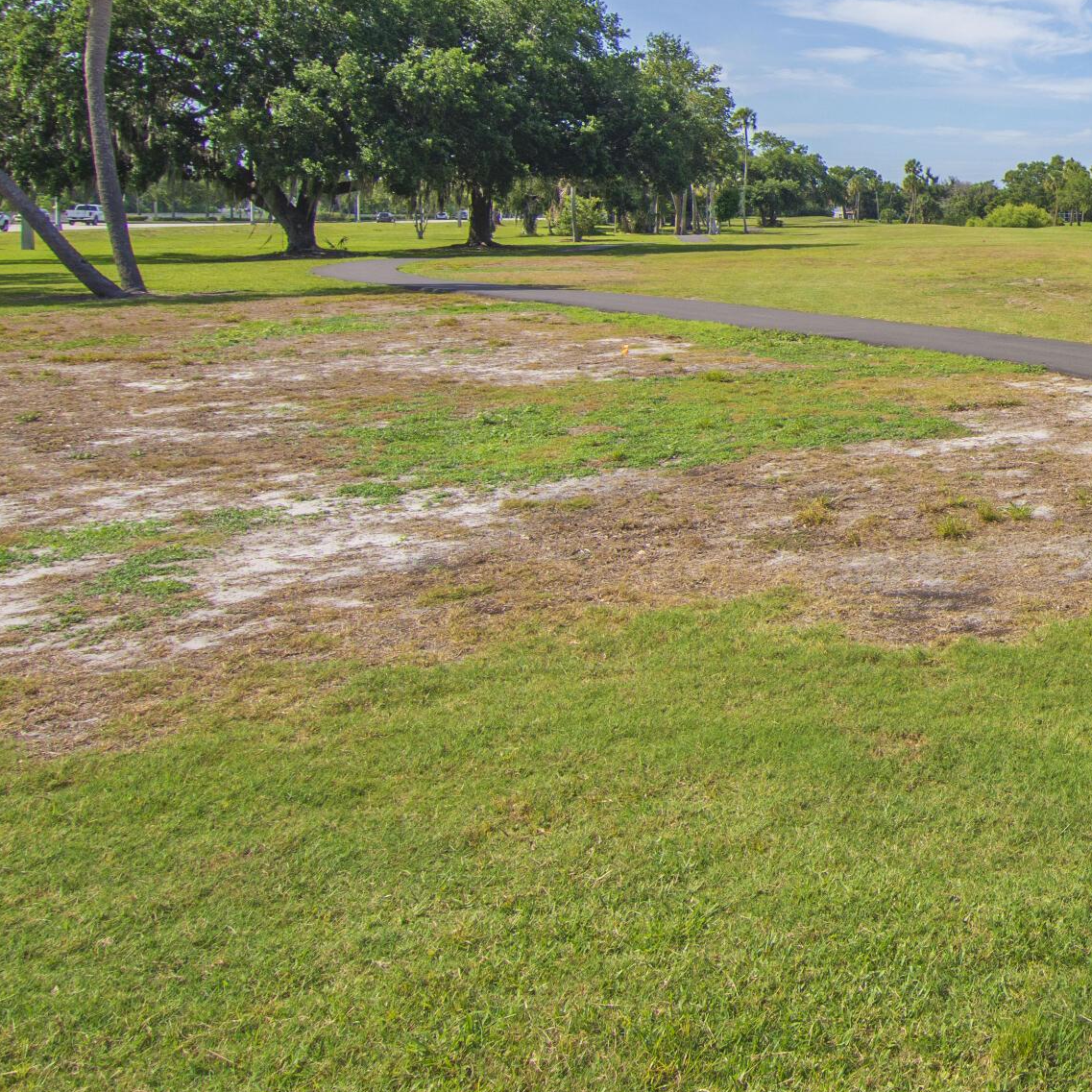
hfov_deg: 35.3
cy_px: 219
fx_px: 1321
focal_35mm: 37
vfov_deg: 42.9
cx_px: 1316
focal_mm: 11
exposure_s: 1/500
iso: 200
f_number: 8
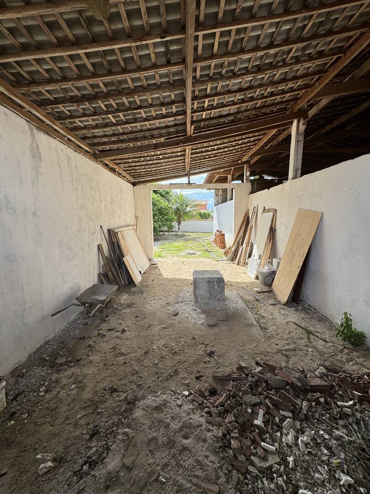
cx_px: 185
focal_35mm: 14
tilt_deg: -10.6
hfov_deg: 85.7
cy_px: 247
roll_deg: +1.1
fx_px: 200
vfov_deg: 102.1
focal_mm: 2.22
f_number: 2.2
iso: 40
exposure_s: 1/591
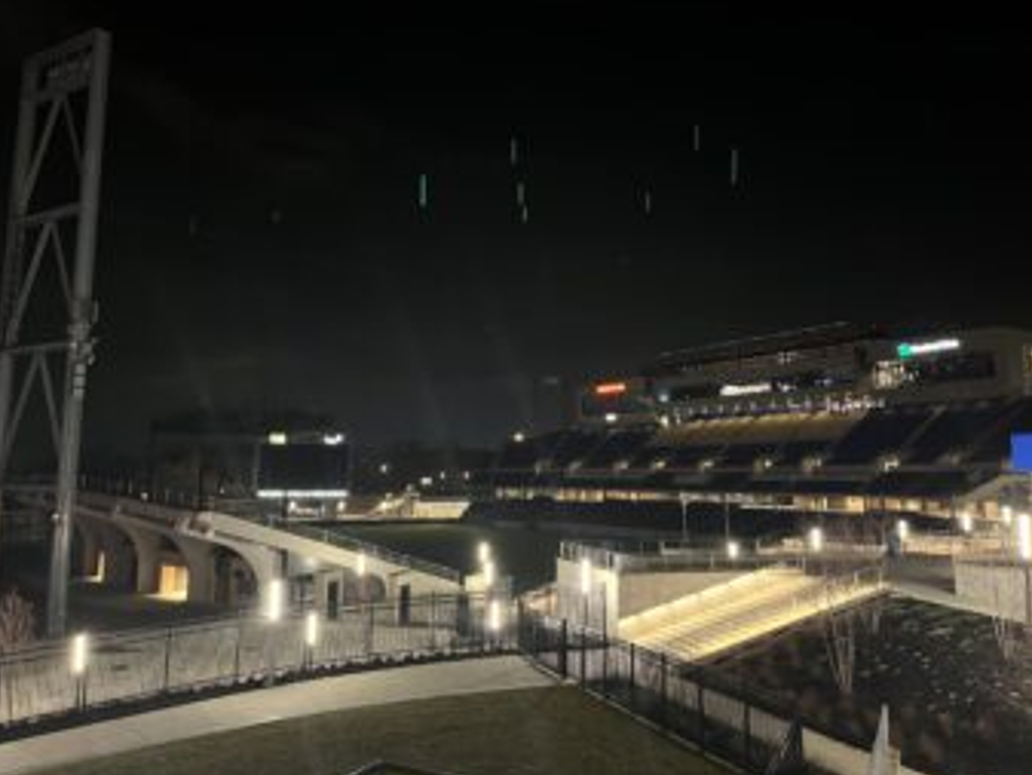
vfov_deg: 51.4
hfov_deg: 65.3
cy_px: 381
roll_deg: -0.4
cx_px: 505
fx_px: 805
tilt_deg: +6.8
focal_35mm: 27
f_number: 1.6
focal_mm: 5.1
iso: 1000
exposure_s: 1/30
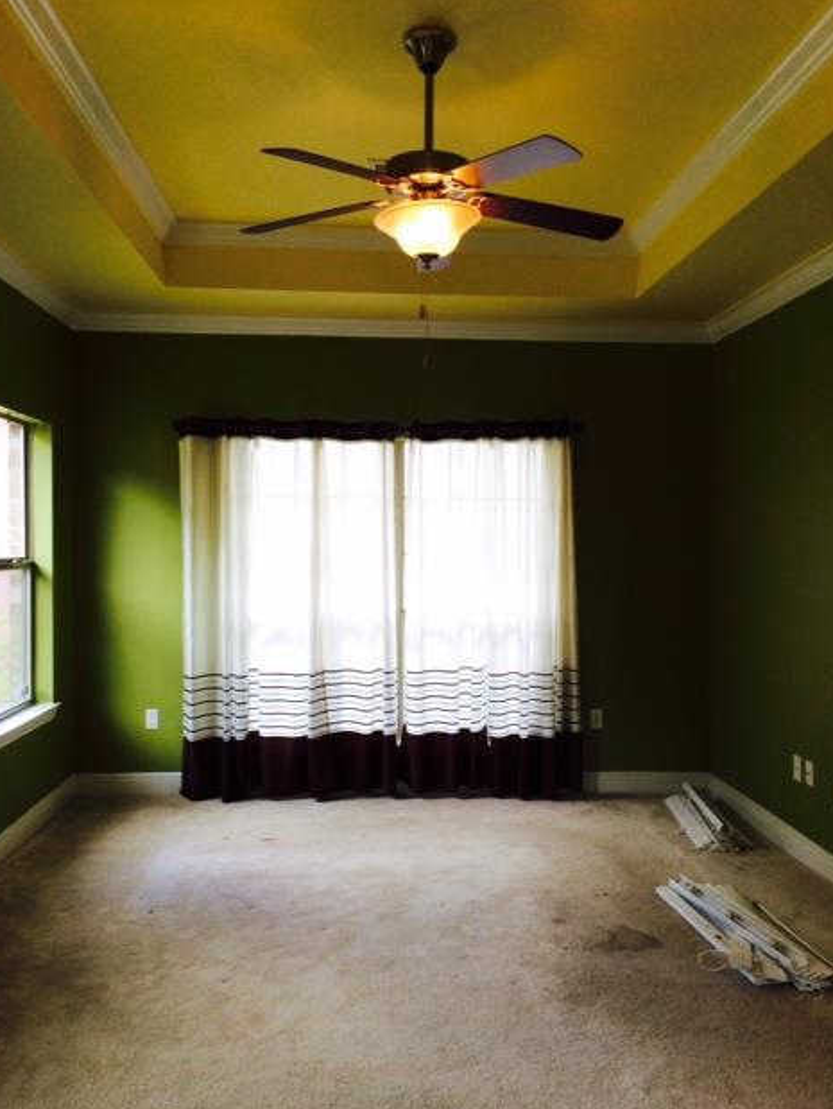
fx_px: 994
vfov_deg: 58.3
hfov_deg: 45.5
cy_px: 570
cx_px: 408
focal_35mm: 31
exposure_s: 1/120
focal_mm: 4.12
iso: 80
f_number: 2.2
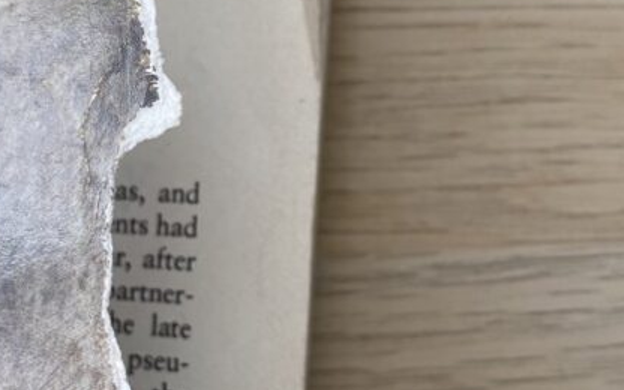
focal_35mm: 53
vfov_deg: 24.4
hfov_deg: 38.2
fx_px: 901
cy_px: 218
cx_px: 286
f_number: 1.8
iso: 125
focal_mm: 4.25
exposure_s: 1/86
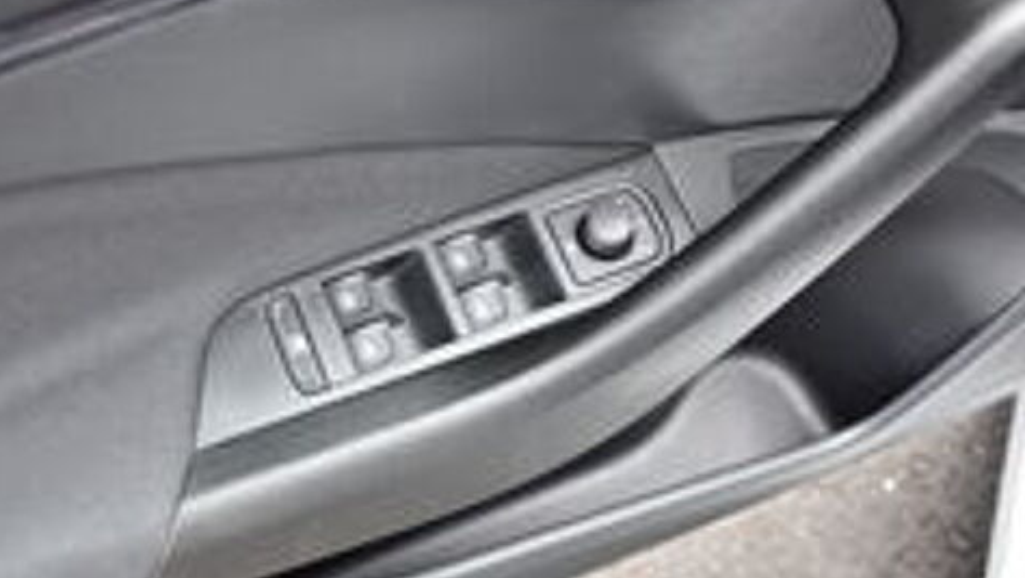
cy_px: 300
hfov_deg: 38.5
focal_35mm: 54
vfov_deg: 22.2
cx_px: 508
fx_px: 1468
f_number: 4.2
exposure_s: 1/60
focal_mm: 34
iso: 720
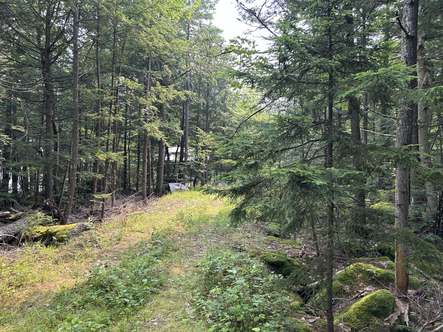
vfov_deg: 53.1
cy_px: 166
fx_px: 333
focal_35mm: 26
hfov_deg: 67.3
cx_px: 222
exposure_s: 1/340
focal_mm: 5.7
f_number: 1.5
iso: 50
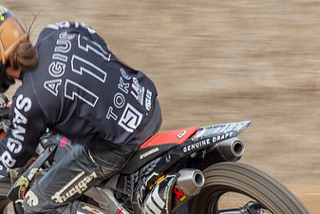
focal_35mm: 705
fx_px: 6269
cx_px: 60
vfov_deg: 2.0
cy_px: 165
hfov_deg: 2.9
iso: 160
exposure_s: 1/100
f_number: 11
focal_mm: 200
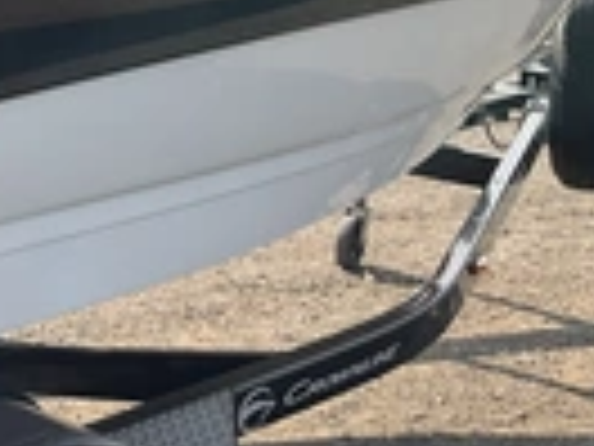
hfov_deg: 19.5
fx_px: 1510
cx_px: -284
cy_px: 23
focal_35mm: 88
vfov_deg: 16.5
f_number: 1.8
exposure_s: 1/1377
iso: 25
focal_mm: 3
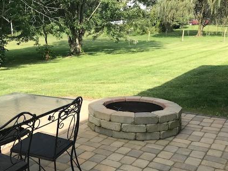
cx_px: 59
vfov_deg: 33.3
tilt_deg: -17.8
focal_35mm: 43
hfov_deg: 42.6
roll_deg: +2.2
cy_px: 114
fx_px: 283
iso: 20
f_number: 1.8
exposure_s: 1/870
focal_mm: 3.99
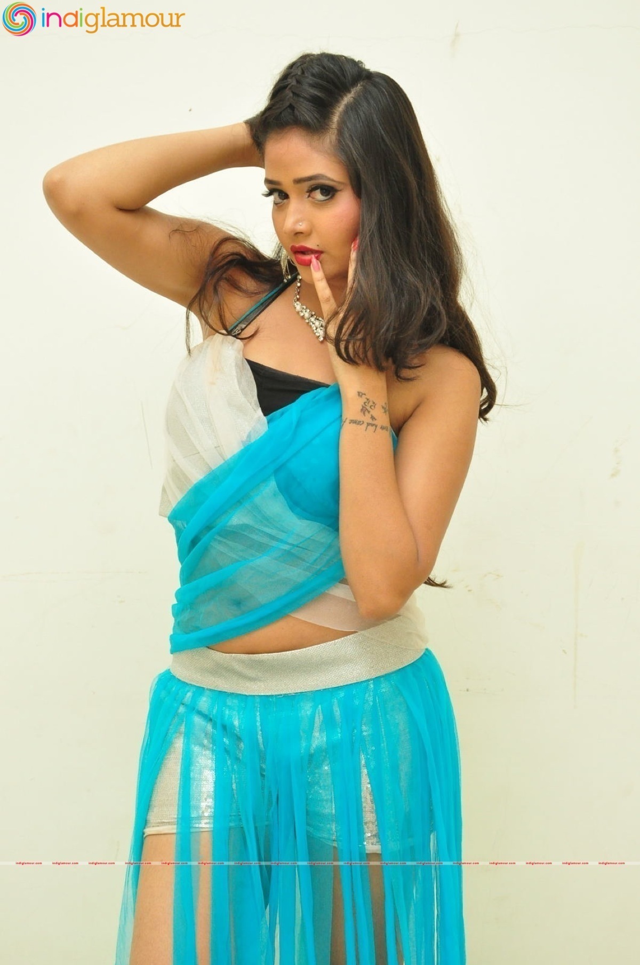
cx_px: 320
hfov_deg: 18.1
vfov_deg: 27.0
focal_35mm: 75
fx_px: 2006
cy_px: 482
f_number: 8
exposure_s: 1/125
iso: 1600
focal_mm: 50
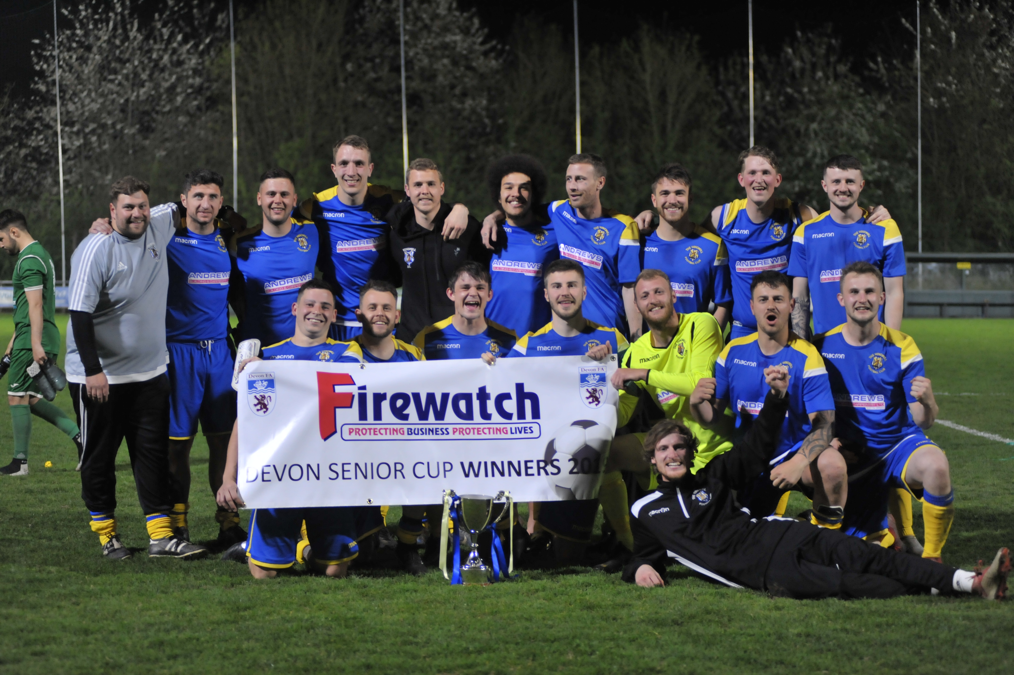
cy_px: 338
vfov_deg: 17.0
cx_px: 507
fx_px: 2252
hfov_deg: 25.4
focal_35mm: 80
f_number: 2.8
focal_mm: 80
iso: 2200
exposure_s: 1/200
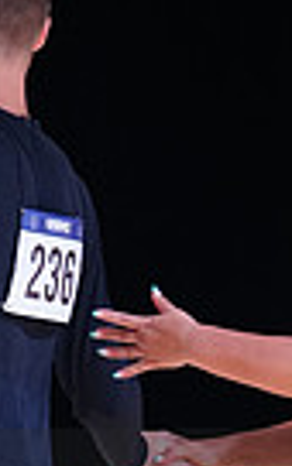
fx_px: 5806
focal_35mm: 456
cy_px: 545
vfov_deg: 4.6
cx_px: 304
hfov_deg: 2.9
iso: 1000
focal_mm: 105
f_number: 2.8
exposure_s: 1/400
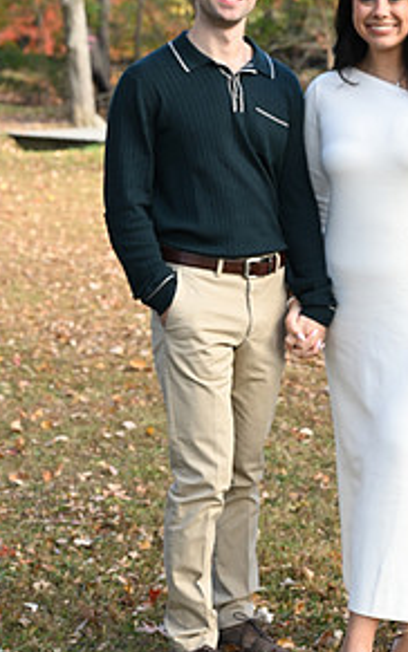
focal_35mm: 124
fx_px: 2205
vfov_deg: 16.8
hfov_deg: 10.5
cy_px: 193
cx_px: 328
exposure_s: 1/80
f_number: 6.3
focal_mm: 61
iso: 200
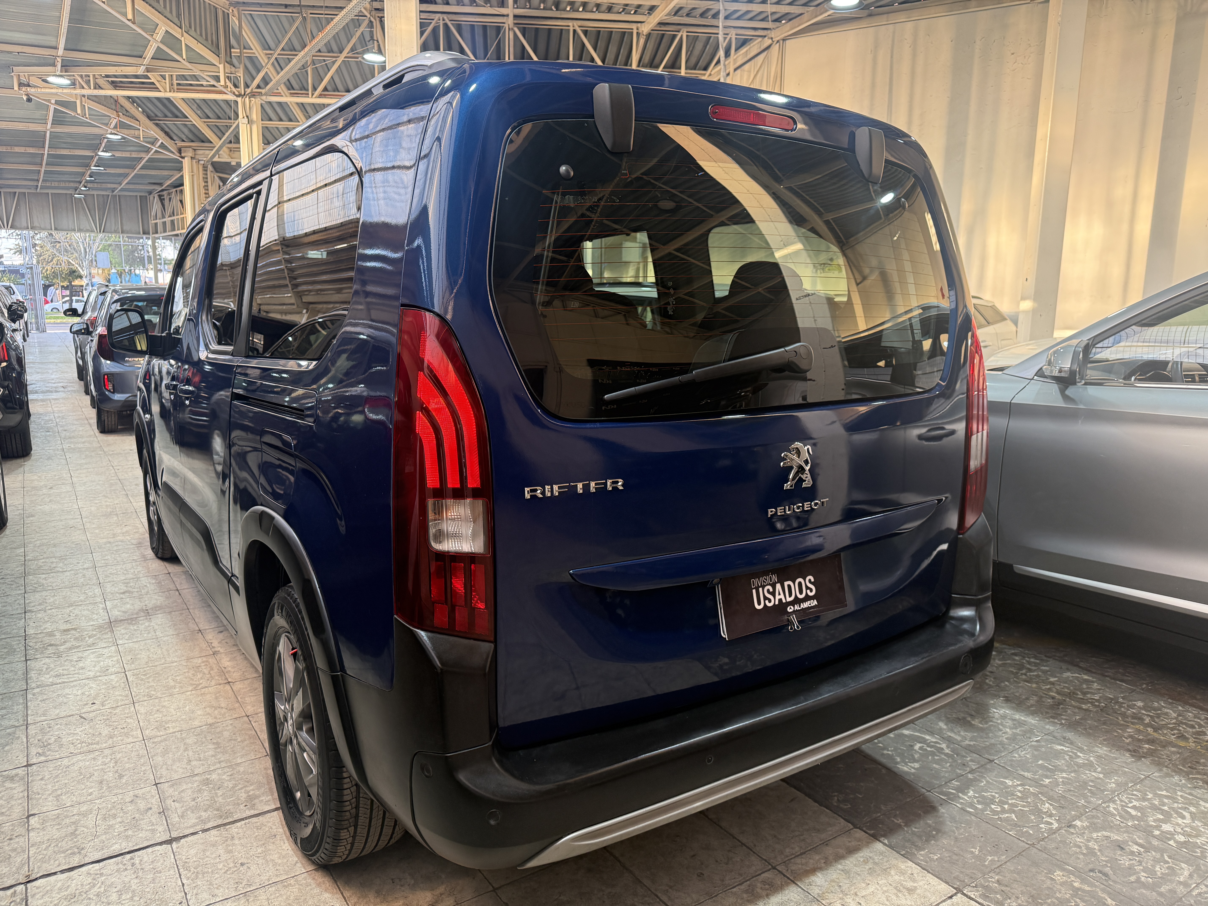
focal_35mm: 24
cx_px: 604
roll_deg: -0.7
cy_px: 453
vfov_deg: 56.8
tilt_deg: -9.6
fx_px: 838
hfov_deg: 71.6
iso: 200
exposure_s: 1/100
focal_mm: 6.76
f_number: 1.78
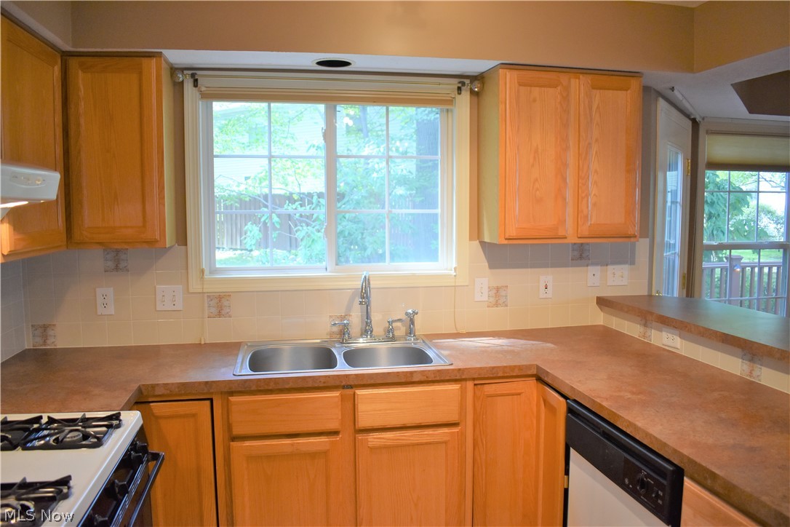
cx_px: 395
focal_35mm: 27
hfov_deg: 67.4
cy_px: 264
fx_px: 592
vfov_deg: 47.9
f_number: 3.5
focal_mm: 18
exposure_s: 1/200
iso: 800
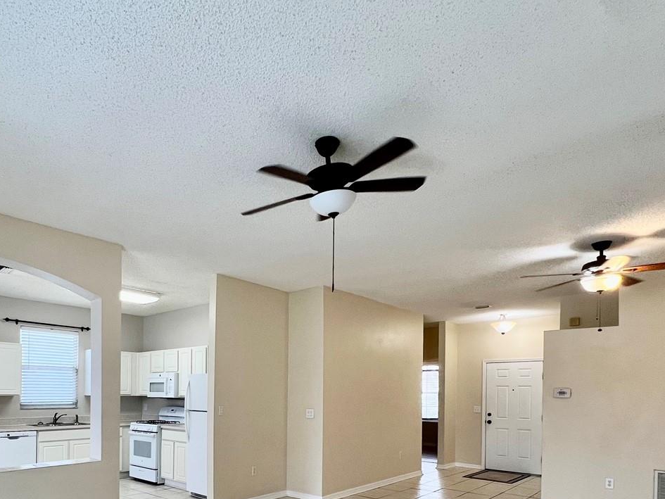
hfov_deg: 74.8
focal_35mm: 22
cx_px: 241
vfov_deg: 56.7
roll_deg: -0.2
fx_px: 423
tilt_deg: -1.2
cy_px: 398
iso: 200
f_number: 1.8
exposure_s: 1/120
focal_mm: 1.57
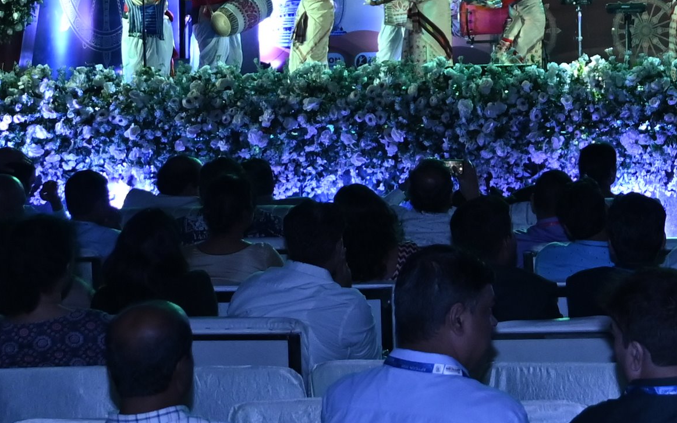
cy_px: -189
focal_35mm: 135
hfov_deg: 15.1
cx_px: 747
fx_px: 2491
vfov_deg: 9.5
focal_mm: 30
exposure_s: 1/200
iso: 1250
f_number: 4
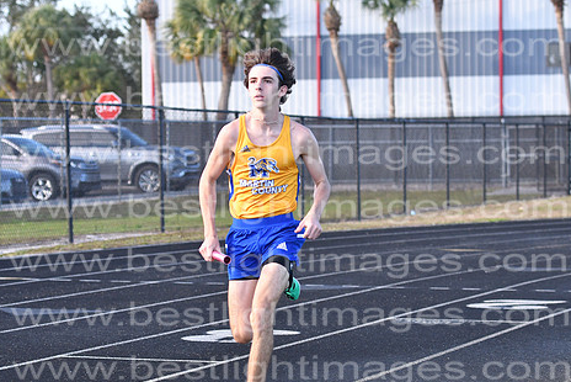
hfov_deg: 14.6
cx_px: 290
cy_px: 236
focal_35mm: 141
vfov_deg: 9.8
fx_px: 2232
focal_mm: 75
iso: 1000
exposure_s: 1/2000
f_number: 4
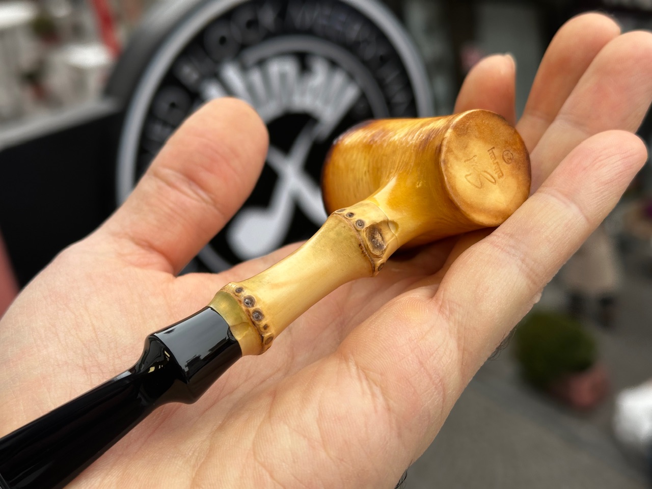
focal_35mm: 48
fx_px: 904
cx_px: 326
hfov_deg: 39.7
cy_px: 244
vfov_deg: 30.3
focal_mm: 6.86
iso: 50
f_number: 1.78
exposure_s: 1/149
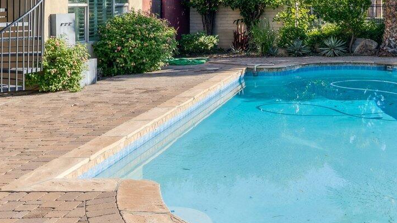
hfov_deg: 33.2
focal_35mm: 60
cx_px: 353
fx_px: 632
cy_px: 2
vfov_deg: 19.5
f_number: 8
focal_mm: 20
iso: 320
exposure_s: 1/640
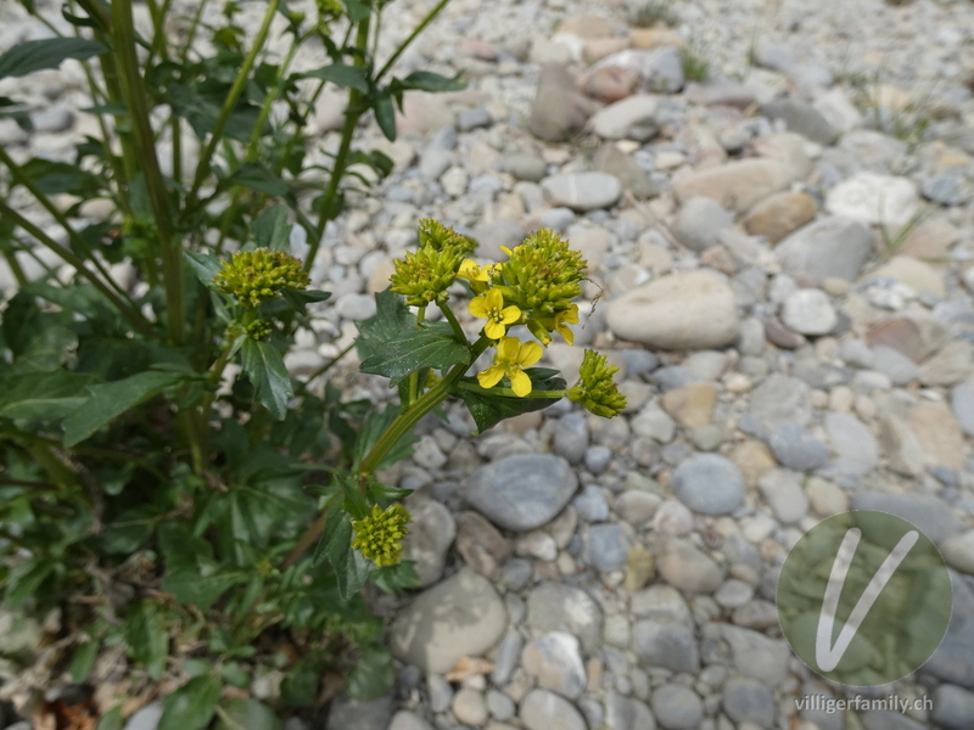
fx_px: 563
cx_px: 487
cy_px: 365
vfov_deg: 66.0
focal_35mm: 20
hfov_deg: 81.7
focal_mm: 3.6
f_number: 2.8
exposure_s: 1/1300
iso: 80
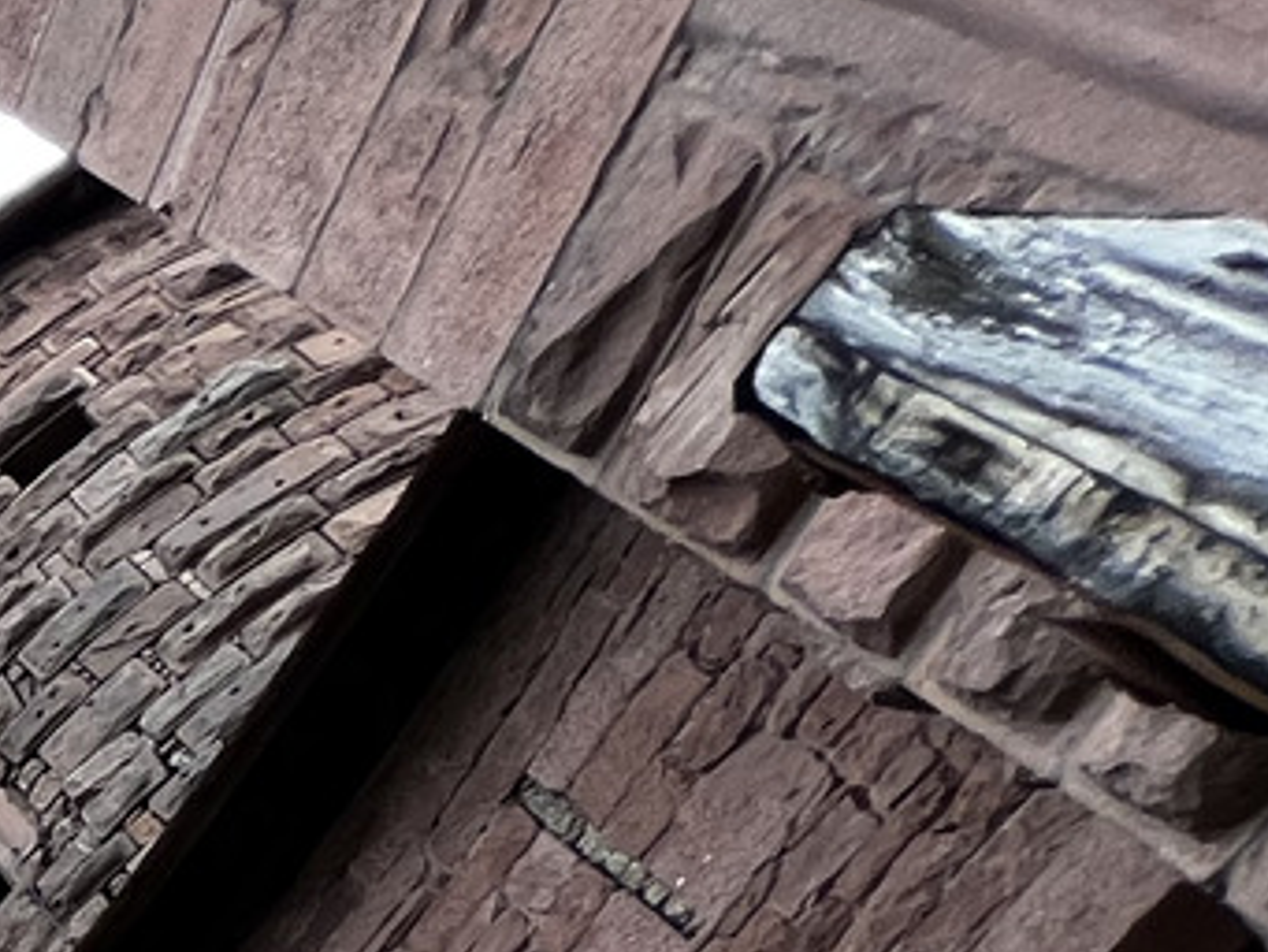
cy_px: 2064
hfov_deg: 15.8
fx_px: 2235
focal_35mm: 61
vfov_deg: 16.3
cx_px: -1699
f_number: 1.8
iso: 50
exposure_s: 1/99
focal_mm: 1.57
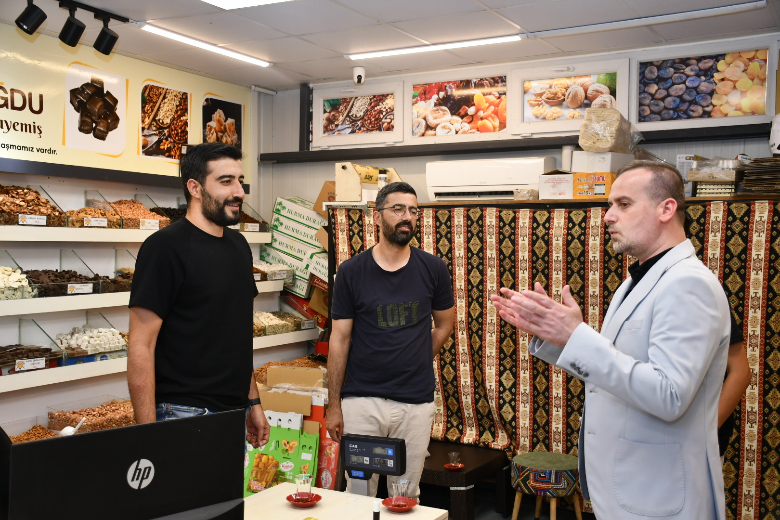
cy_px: 260
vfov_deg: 33.4
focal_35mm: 40
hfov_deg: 48.5
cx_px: 390
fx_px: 867
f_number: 4
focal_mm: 27
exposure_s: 1/60
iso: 360
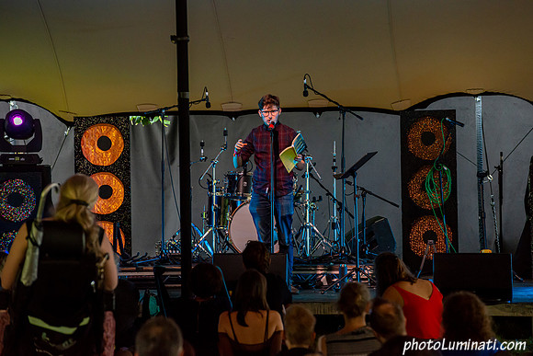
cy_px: 178
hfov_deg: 10.2
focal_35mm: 201
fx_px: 2972
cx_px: 266
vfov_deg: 6.8
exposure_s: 1/160
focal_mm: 200
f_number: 5.6
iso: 6400
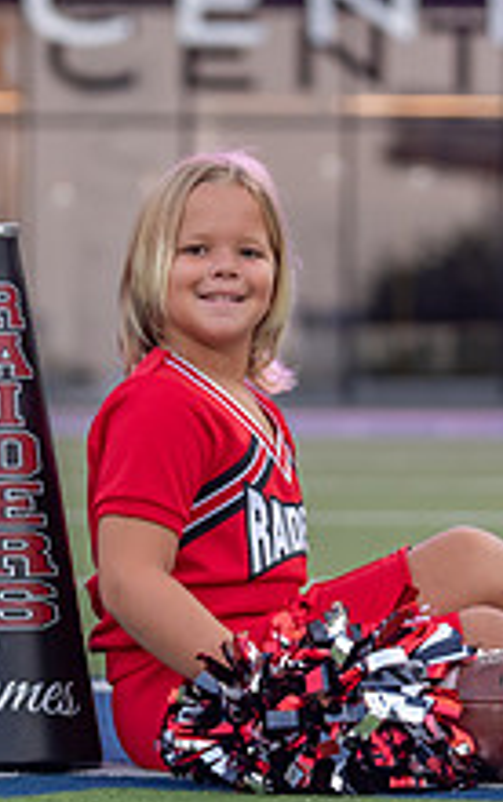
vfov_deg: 8.6
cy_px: 418
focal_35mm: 245
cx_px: 194
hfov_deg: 5.4
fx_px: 5360
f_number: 2.8
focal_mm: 91
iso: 320
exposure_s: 1/400
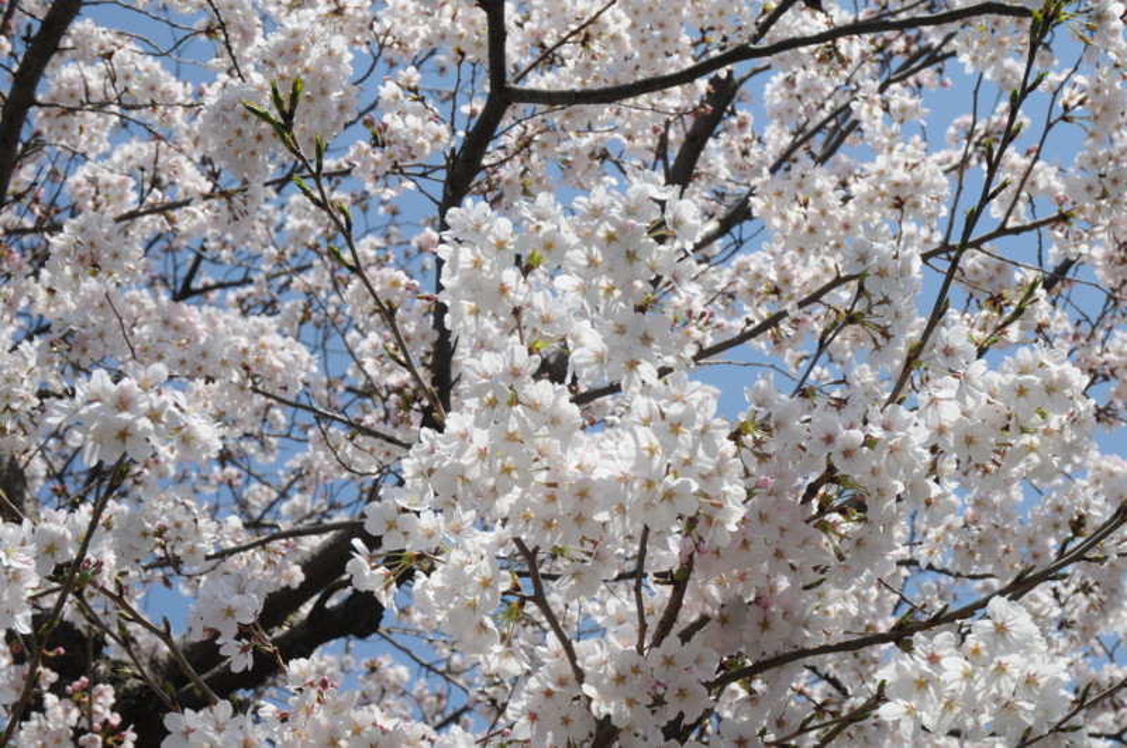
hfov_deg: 26.0
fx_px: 2438
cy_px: 374
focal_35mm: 78
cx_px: 564
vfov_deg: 17.4
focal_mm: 52
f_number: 10
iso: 200
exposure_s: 1/400
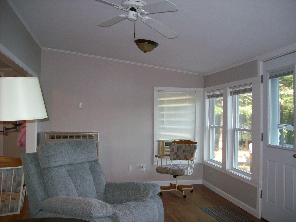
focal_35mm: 36
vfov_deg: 39.7
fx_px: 308
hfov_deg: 51.4
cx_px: 148
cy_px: 111
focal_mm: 6
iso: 200
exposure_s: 1/64
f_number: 2.7
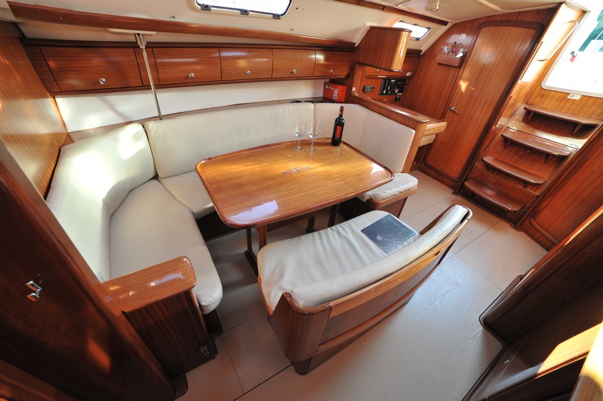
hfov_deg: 104.3
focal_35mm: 14
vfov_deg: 81.1
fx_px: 234
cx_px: 302
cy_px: 200
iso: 1000
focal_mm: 14
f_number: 6.3
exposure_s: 1/50
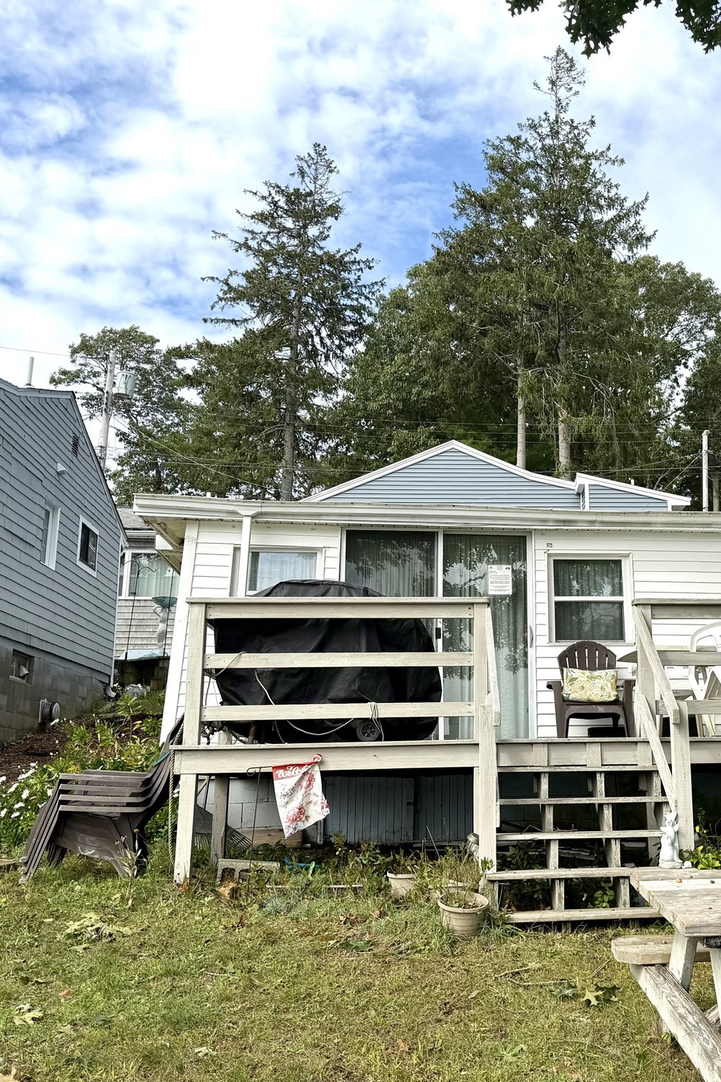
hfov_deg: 37.8
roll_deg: +1.4
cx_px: 546
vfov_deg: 55.8
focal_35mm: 34
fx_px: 1022
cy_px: 532
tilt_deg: +14.0
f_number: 1.78
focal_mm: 6.76
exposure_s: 1/3584
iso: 80
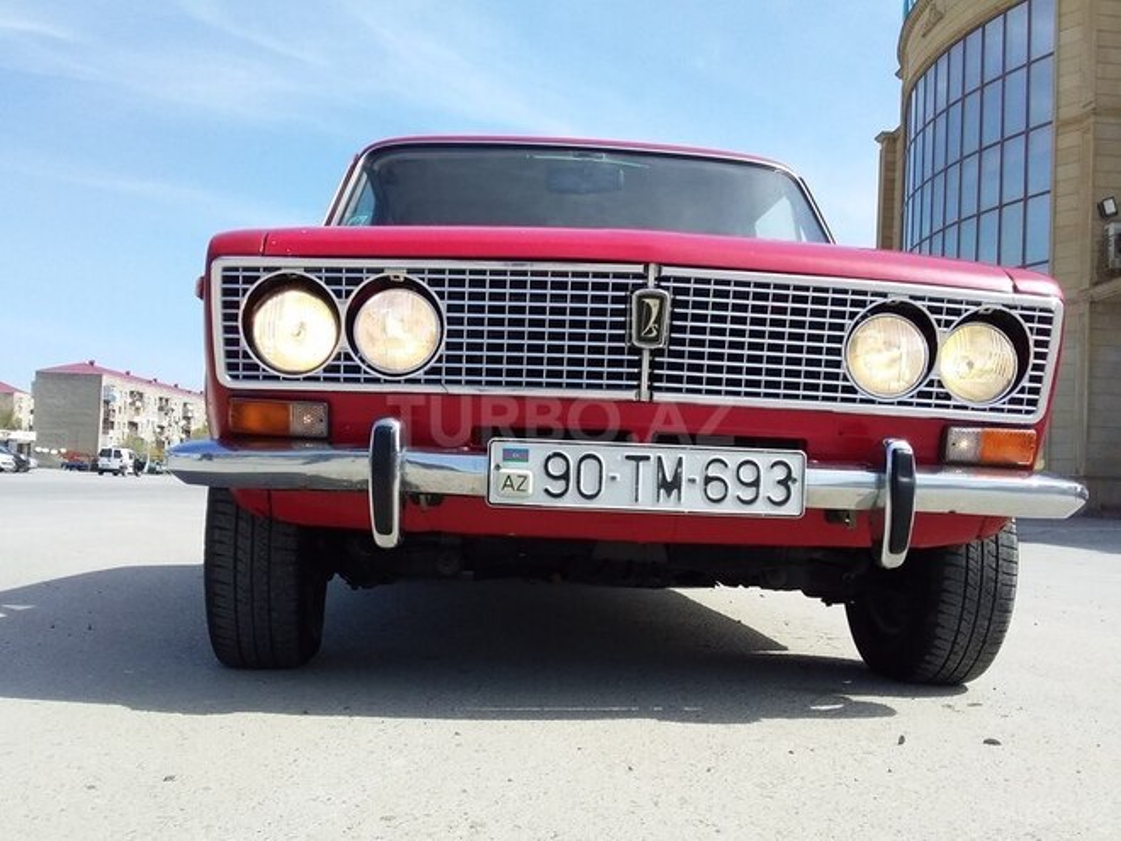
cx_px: 560
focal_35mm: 31
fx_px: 1004
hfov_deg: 58.4
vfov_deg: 45.4
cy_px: 420
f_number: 2.2
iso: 40
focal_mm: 3.3
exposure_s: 1/1083
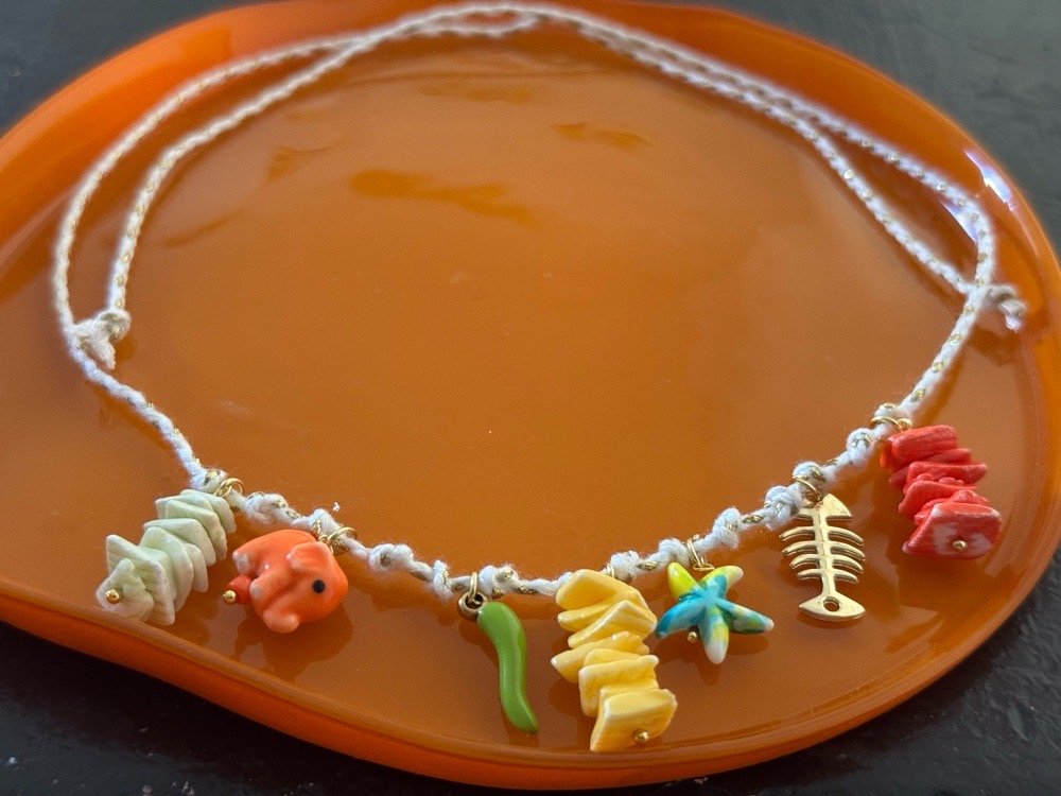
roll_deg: -0.8
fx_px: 1471
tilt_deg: -42.9
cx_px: 530
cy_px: 398
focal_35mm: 48
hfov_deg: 39.7
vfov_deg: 30.3
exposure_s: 1/40
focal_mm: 6.76
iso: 320
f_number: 1.78
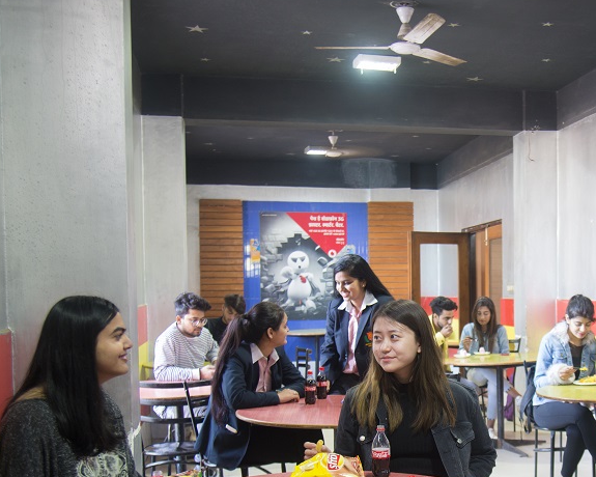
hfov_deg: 36.9
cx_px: 461
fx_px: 864
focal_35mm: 49
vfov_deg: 30.5
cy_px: 334
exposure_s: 1/6
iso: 800
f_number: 4
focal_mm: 30
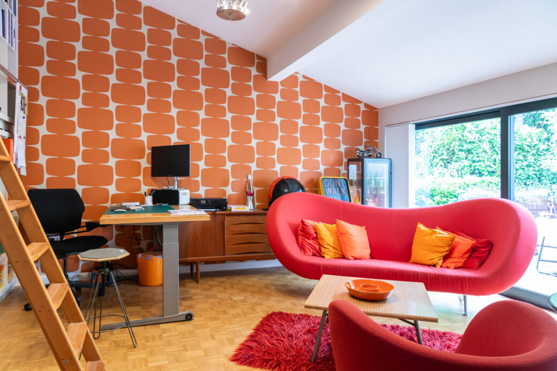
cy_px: 186
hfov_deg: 73.8
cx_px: 278
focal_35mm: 24
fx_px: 371
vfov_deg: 53.1
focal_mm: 24
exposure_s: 1/6
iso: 400
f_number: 8
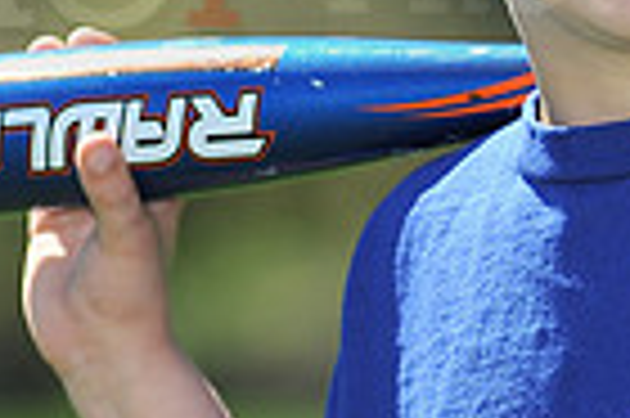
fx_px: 13075
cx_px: 634
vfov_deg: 1.8
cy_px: -63
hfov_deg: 2.8
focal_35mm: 748
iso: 200
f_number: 4.5
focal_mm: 180
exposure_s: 1/1250
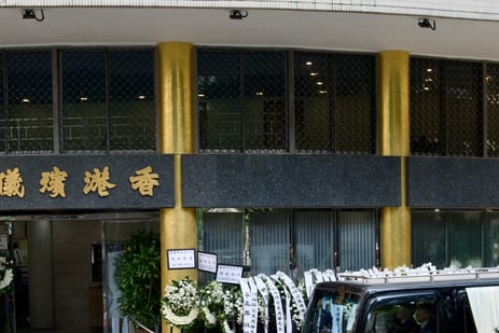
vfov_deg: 16.4
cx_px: 271
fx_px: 1137
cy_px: 299
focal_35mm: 82
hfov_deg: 24.7
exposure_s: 1/640
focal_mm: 38
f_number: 9
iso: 1000
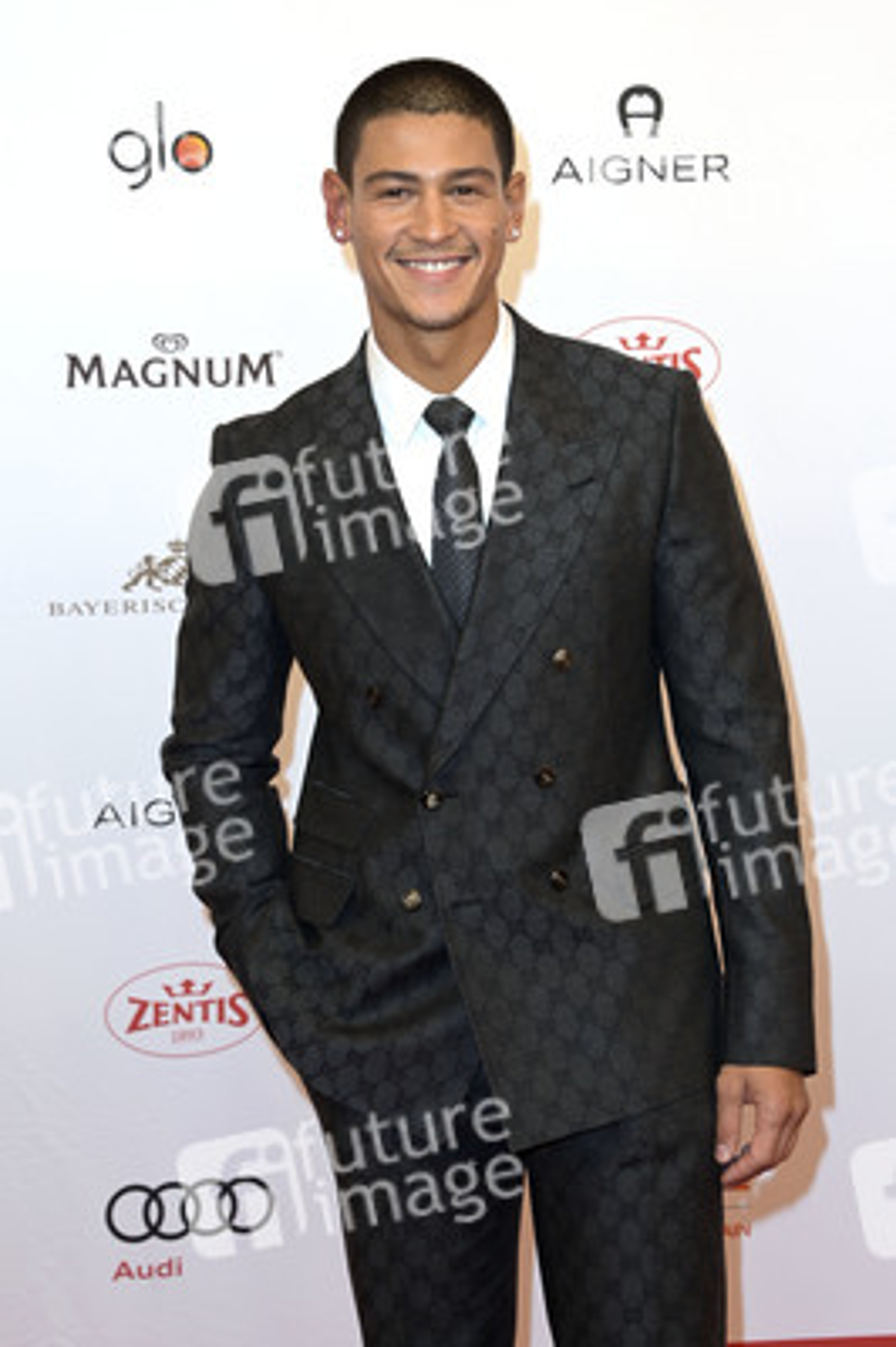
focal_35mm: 82
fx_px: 3066
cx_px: 448
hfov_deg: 16.6
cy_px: 674
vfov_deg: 24.8
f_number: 6.3
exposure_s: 1/250
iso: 400
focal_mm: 82
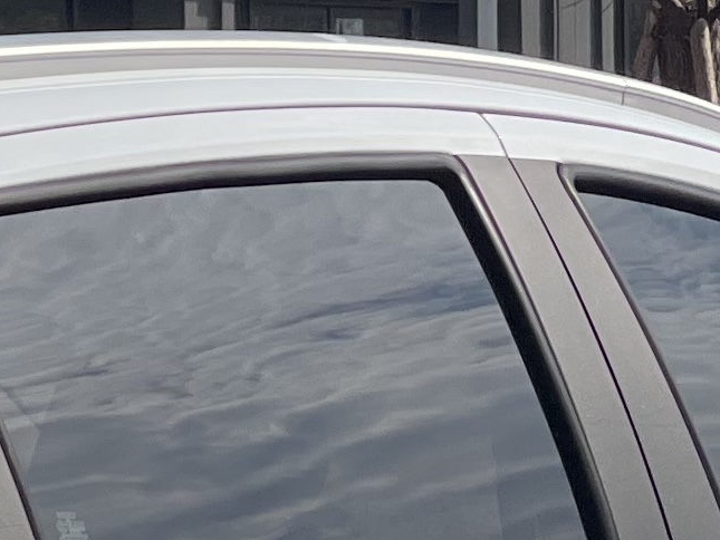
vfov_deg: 3.7
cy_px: 704
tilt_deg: -3.5
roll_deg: +1.1
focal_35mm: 400
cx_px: -119
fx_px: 8321
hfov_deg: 4.9
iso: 32
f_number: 2.2
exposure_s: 1/3040
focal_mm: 7.5
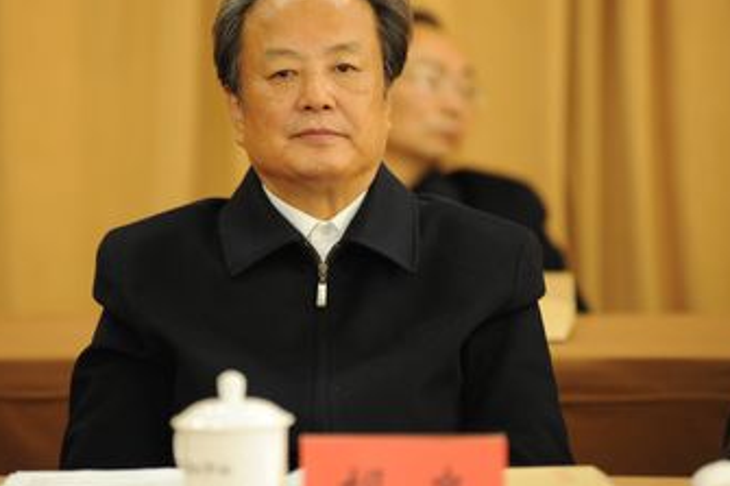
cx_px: 318
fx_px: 4844
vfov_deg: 5.7
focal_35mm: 239
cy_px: 238
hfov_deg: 8.6
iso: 1600
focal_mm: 200
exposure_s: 1/100
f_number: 2.8
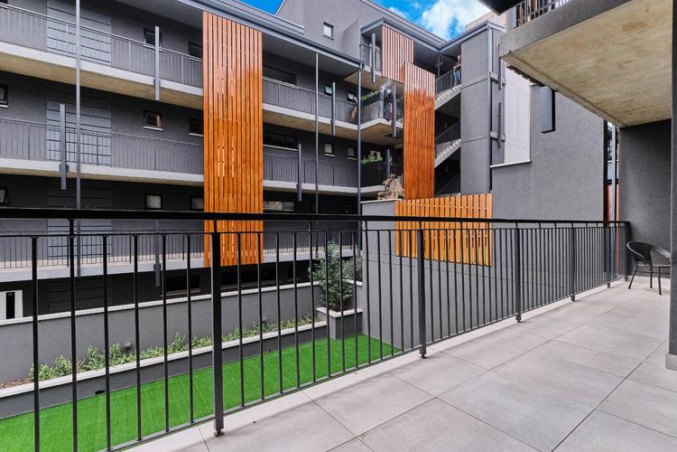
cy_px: 229
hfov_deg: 96.7
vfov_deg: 73.7
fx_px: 301
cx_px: 339
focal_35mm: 16
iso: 800
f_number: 8
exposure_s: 1/500
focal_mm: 10
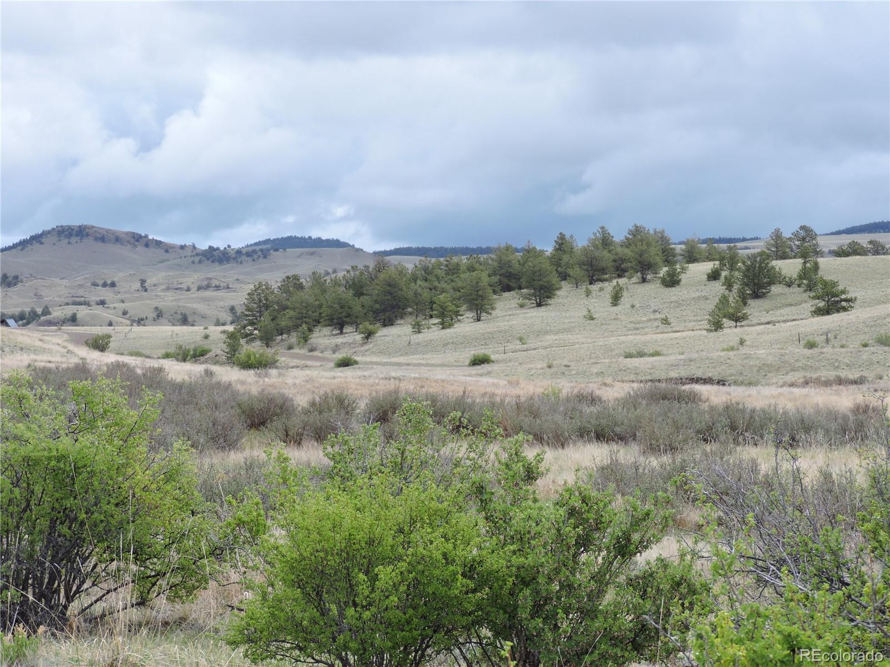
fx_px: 2571
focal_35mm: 100
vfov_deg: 14.8
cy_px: 334
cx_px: 445
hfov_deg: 19.6
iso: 100
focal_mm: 17.8
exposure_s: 1/200
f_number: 4.1
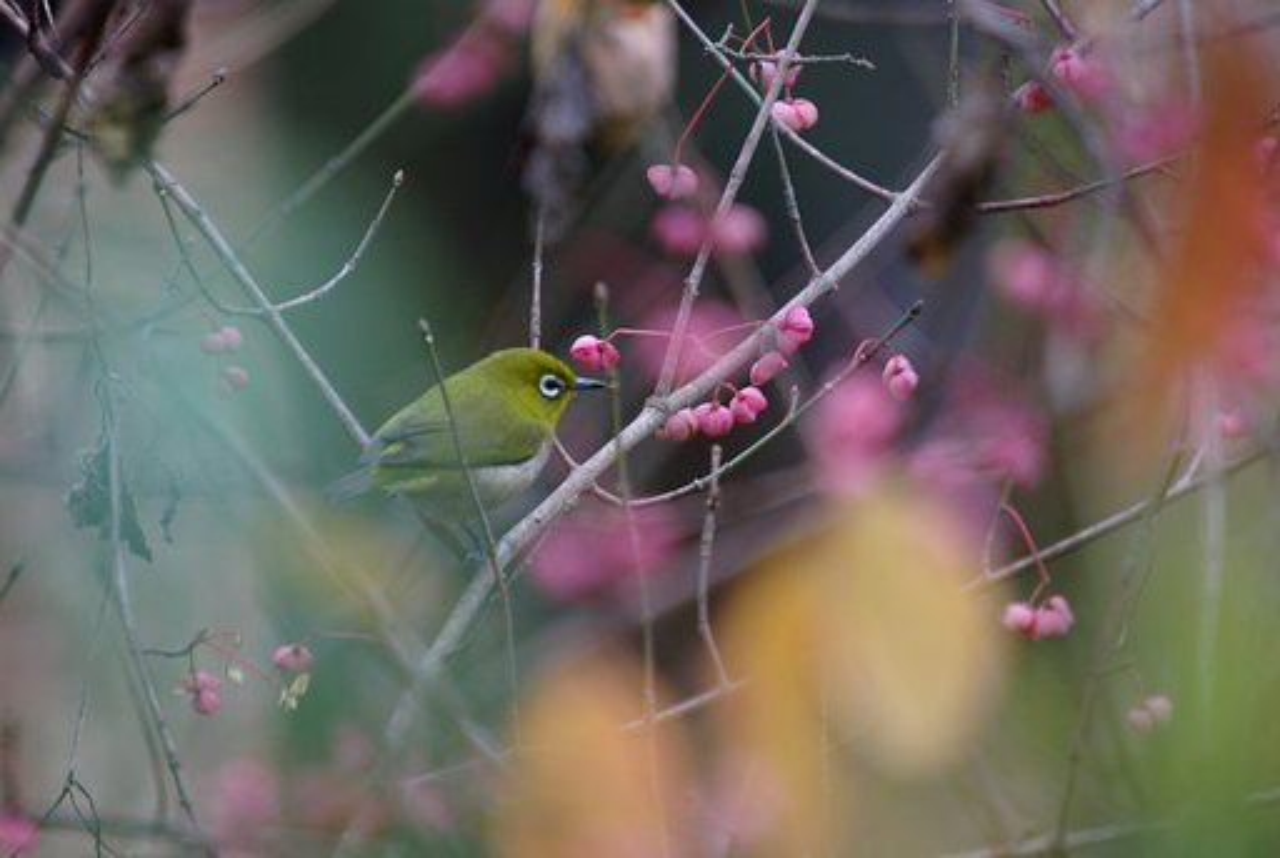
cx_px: 640
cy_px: 429
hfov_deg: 2.7
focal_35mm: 750
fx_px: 26705
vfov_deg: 1.8
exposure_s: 1/15
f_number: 6.7
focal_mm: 500
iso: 200
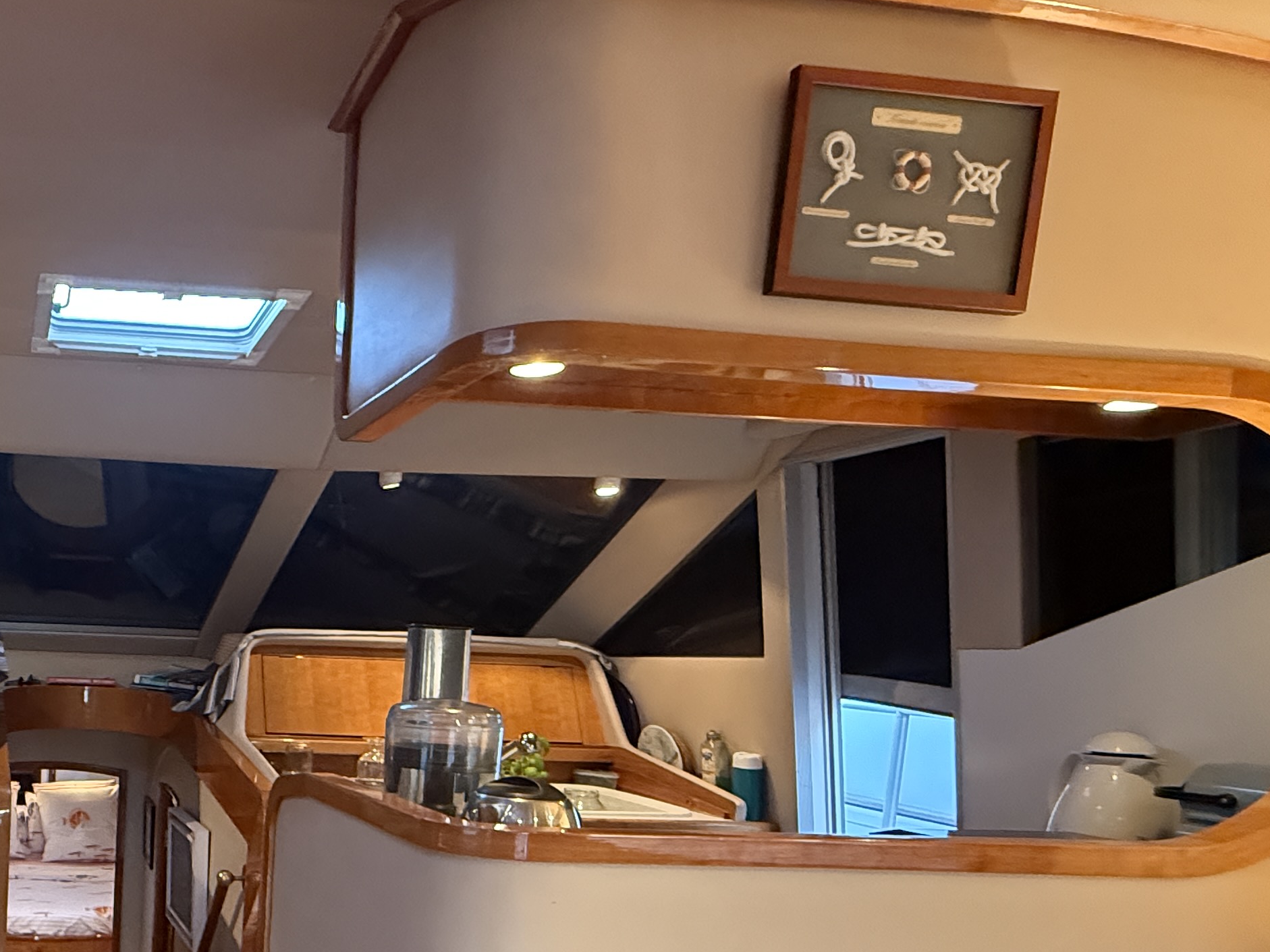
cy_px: 732
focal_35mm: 30
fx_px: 1101
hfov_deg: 51.7
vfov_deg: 44.9
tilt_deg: -4.3
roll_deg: -2.5
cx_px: 92
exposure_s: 1/60
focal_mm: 2.22
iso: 800
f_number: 2.2
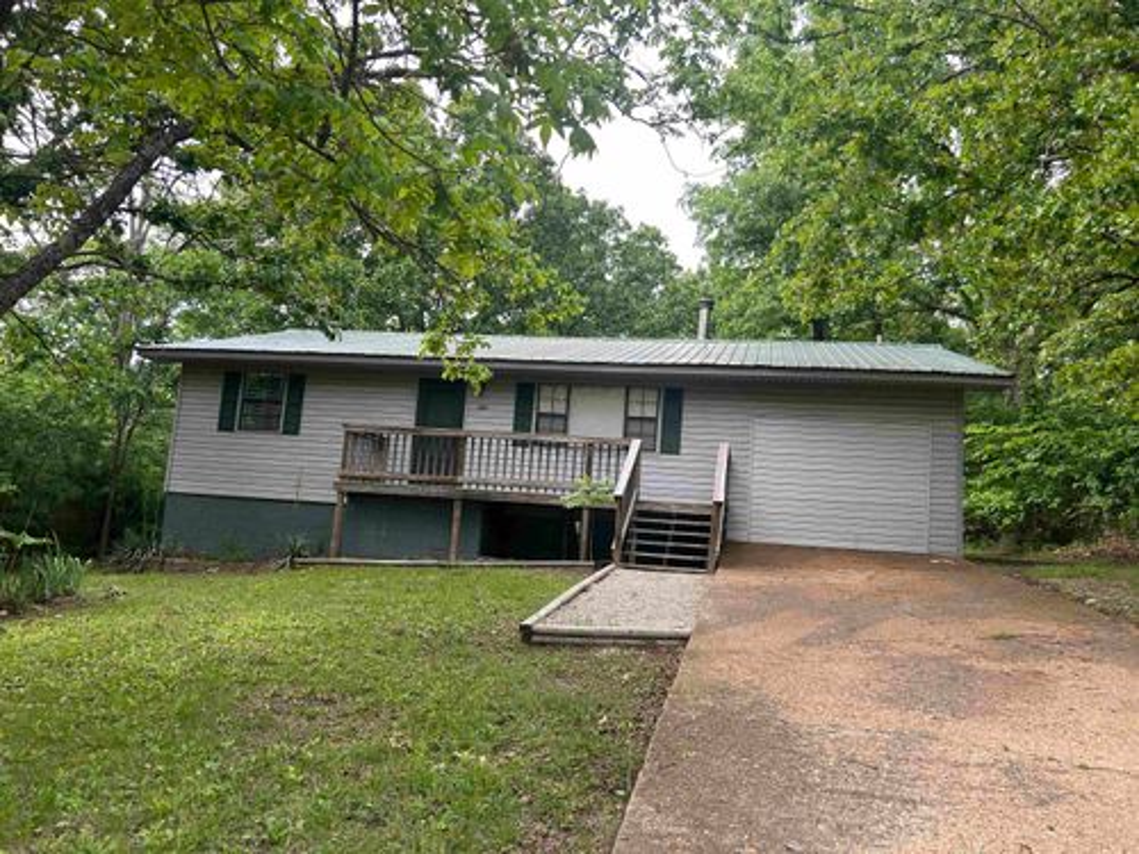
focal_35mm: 26
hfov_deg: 67.3
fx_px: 856
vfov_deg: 53.1
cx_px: 570
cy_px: 427
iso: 50
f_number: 1.5
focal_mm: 5.7
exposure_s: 1/448
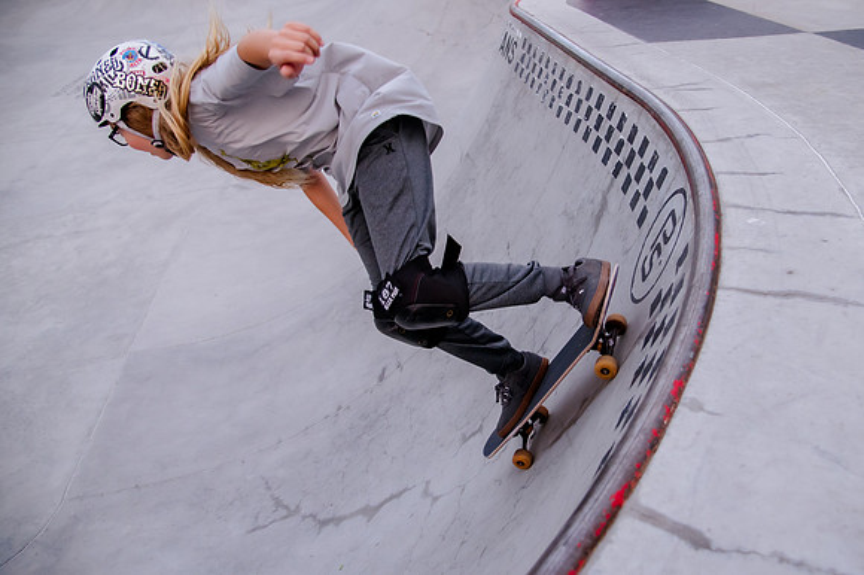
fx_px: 697
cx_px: 496
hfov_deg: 63.2
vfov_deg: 44.8
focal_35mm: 29
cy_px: 302
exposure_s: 1/640
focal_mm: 24
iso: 2500
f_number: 4
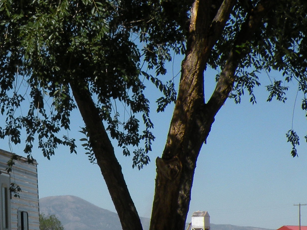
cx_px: 58
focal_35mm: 167
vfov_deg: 8.8
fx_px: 1481
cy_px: 292
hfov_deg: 11.8
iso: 64
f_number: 7.1
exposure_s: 1/315
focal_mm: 9.8
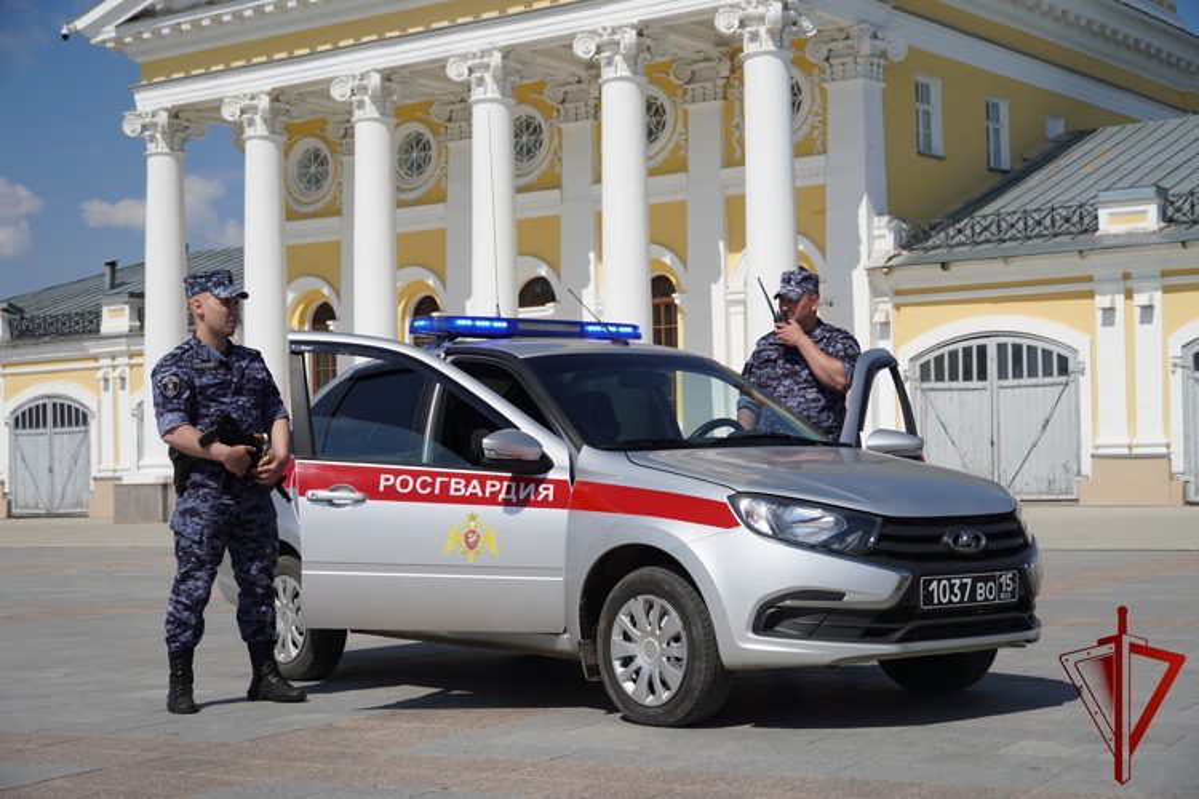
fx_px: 1898
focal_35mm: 57
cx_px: 600
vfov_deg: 23.8
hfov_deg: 35.1
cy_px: 400
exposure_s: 1/1250
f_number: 5
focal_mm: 38
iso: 100
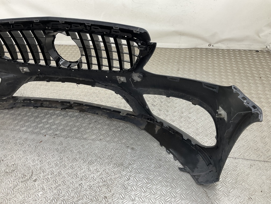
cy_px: 102
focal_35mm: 29
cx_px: 136
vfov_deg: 48.2
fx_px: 227
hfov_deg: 61.7
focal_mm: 3
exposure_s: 1/100
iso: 40
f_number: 1.8
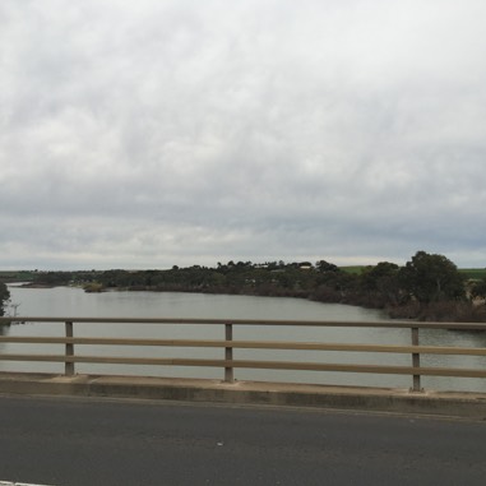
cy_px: 239
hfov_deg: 47.2
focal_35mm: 35
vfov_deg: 47.2
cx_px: 260
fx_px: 556
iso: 32
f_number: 2.2
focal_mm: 4.15
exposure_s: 1/120
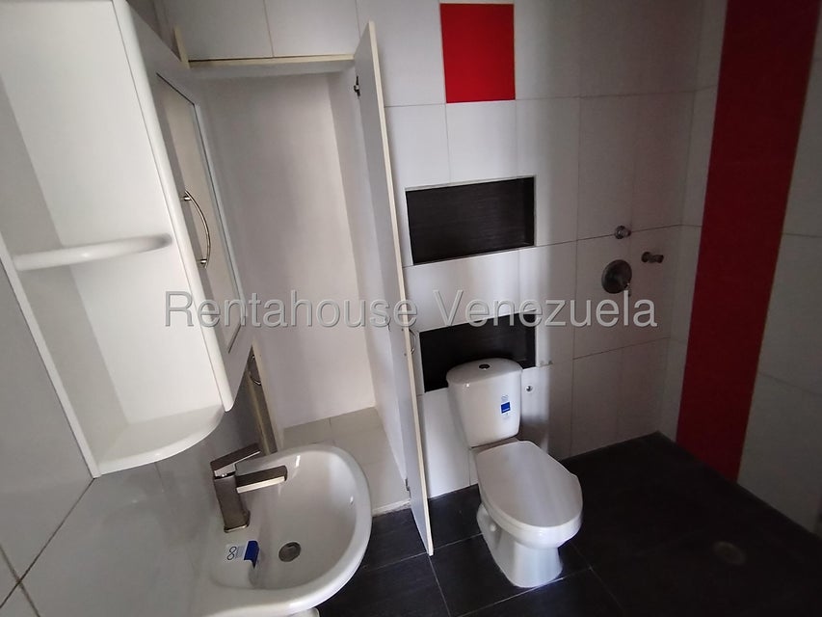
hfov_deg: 91.0
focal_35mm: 17
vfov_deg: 74.7
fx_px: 404
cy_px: 308
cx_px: 411
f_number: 2.2
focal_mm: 1.42
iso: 438
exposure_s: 1/25
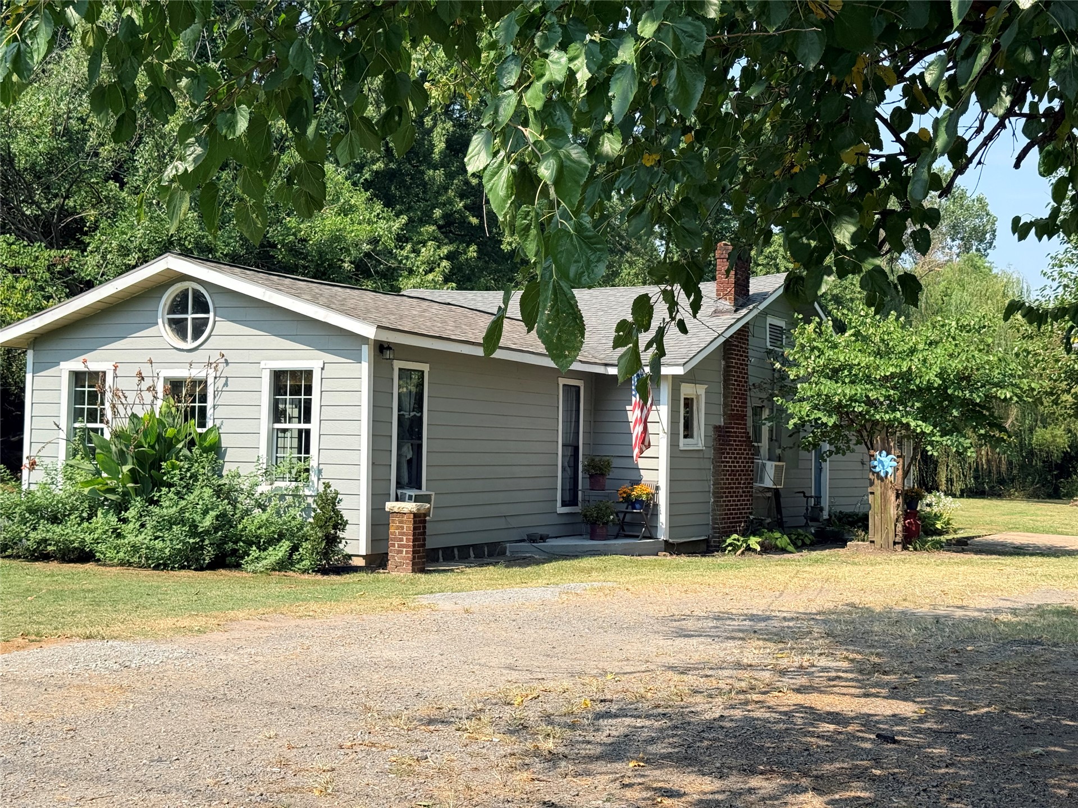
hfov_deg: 39.7
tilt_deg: +1.0
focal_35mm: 48
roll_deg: -1.2
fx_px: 1495
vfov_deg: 30.3
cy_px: 404
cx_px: 539
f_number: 1.78
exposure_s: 1/2865
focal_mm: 6.76
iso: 64
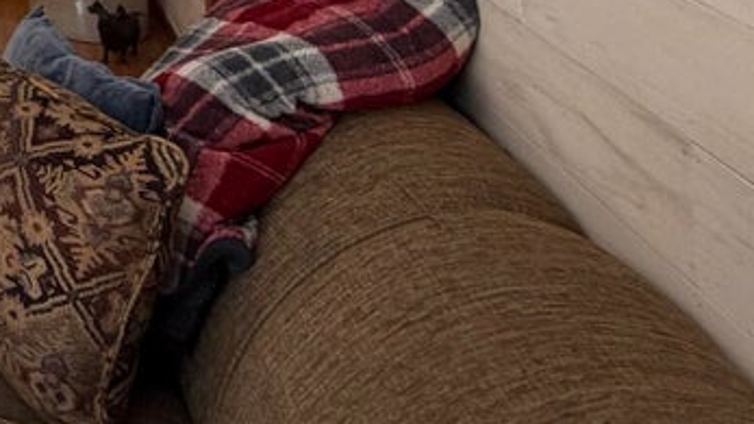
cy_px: -411
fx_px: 1199
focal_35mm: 60
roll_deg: +2.5
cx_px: -649
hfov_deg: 21.1
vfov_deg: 15.9
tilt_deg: +2.4
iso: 64
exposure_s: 1/120
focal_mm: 2.22
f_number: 2.2
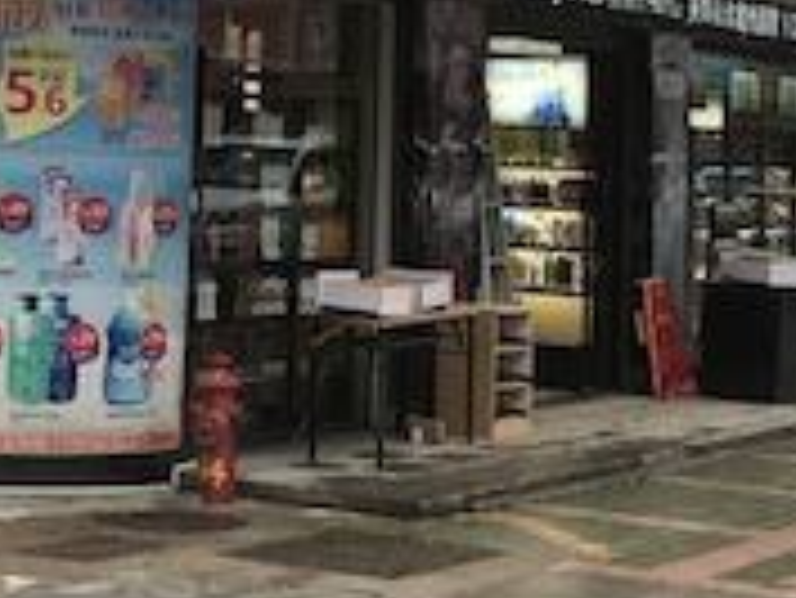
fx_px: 2462
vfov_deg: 13.4
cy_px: -160
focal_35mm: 107
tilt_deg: +8.2
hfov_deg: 18.1
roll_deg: -2.0
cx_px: 121
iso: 25
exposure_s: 1/104
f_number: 1.8
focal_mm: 3.99
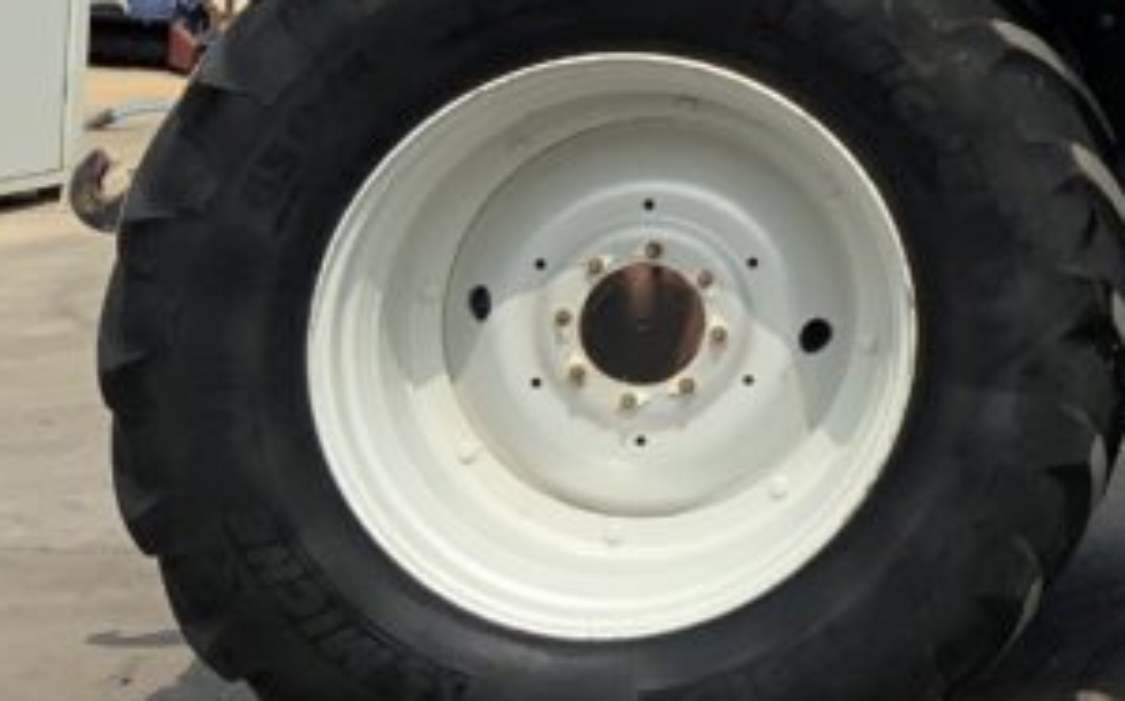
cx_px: 1748
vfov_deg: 12.0
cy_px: -285
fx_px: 3217
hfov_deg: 17.6
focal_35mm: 105
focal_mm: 3
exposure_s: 1/1984
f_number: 1.8
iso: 16
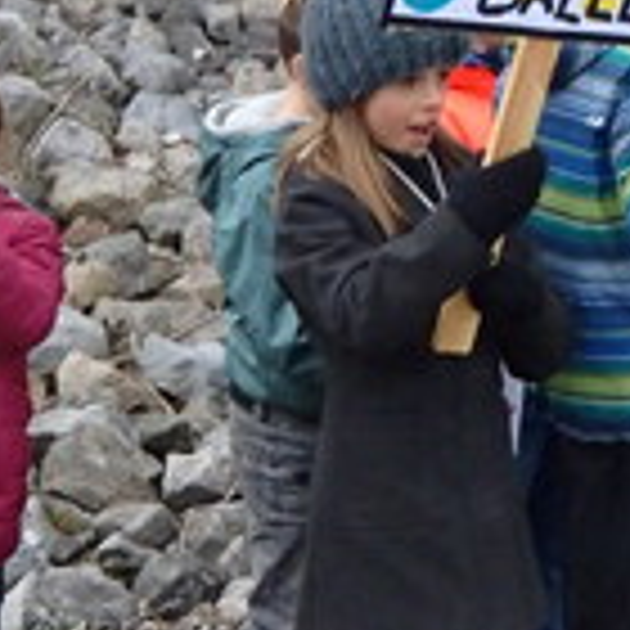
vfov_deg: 7.9
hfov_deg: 7.9
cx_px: 446
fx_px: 4551
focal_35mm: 221
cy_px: 22
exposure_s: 1/320
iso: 800
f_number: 5.9
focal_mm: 14
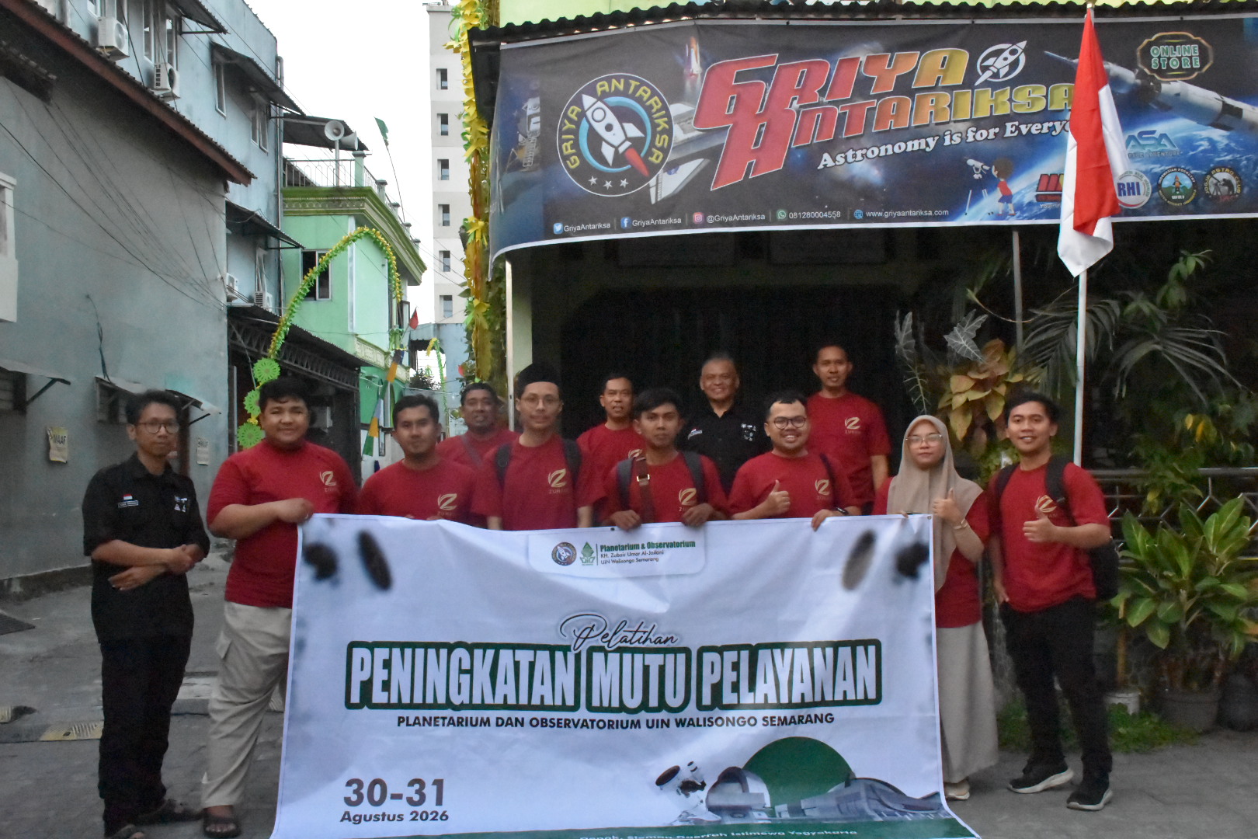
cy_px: 420
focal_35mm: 36
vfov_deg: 36.9
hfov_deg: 53.1
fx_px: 1258
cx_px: 629
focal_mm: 24
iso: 25600
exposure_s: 1/640
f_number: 13
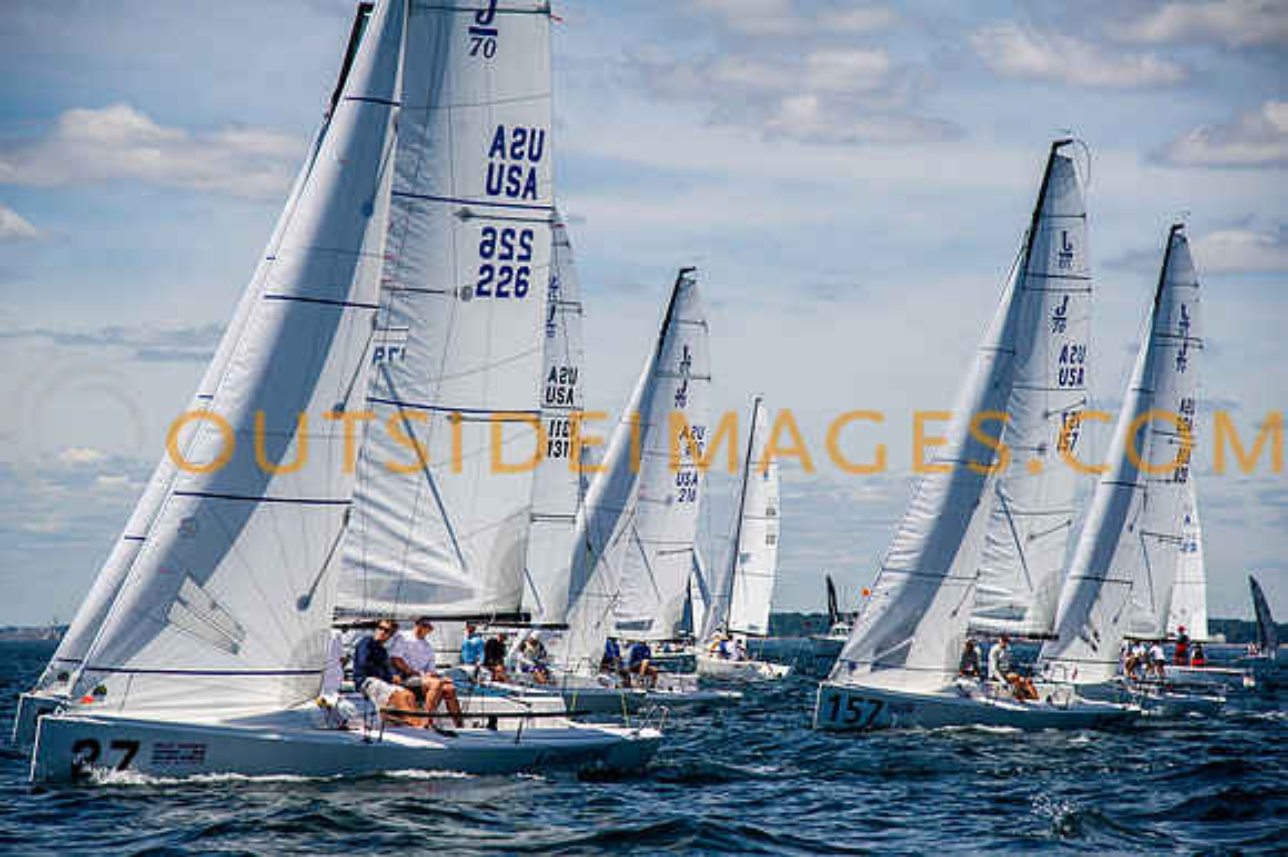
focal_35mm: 124
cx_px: 644
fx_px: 4420
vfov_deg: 11.1
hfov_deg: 16.6
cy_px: 428
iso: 250
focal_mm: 120
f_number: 5
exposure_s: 1/1600
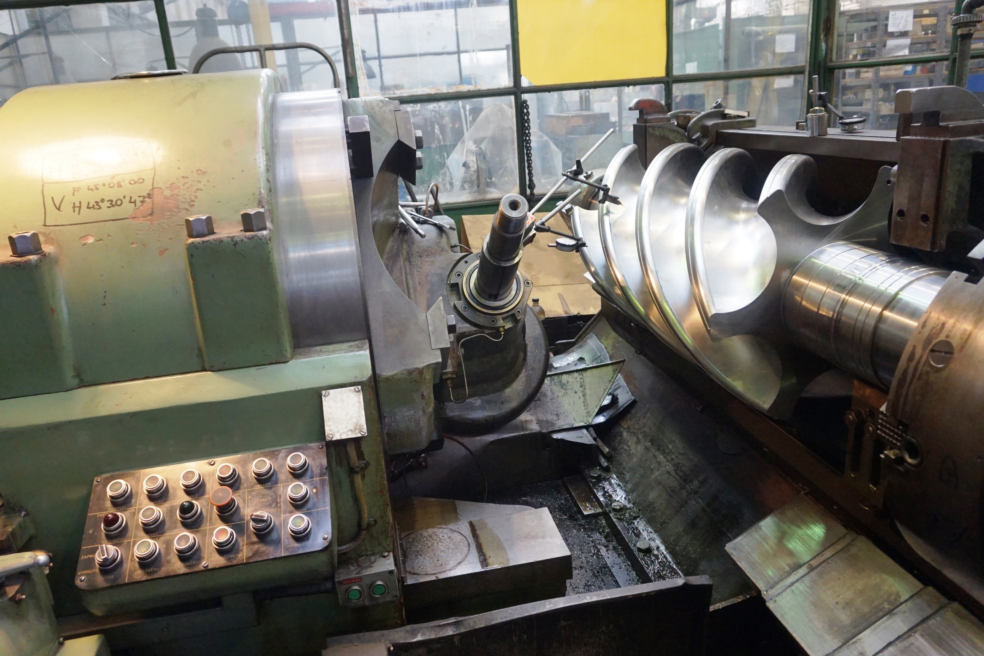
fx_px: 683
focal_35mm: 25
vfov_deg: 51.3
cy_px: 325
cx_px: 477
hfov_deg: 71.5
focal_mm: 16
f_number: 4
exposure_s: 1/160
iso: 1600
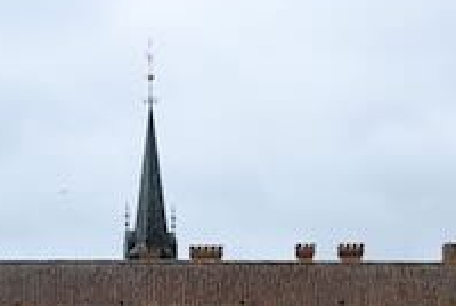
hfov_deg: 17.3
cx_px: 130
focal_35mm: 117
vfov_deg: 11.2
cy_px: 460
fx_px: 1489
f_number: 7.1
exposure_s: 1/200
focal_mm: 24.5
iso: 100
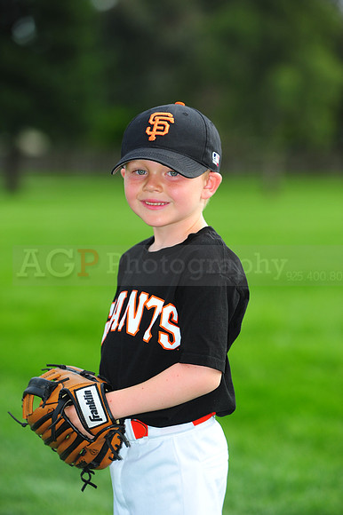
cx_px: 172
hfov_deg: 13.0
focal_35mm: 105
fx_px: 1502
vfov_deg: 19.5
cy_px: 258
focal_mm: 105
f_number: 4.5
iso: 400
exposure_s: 1/1250
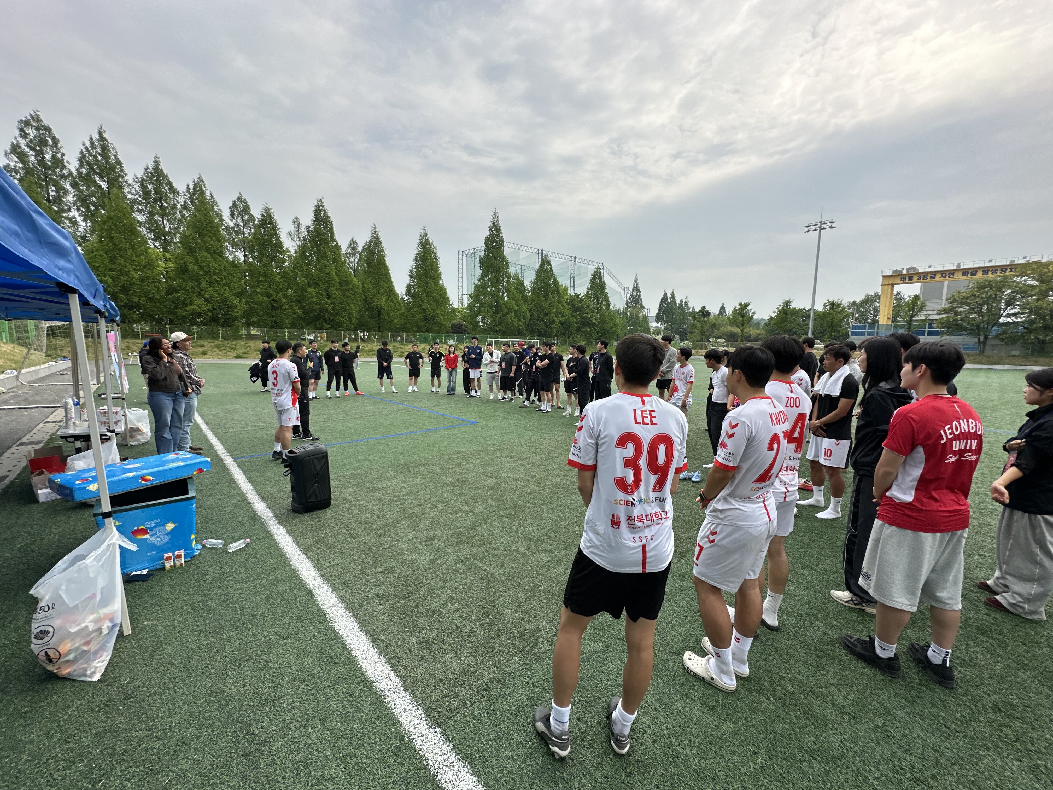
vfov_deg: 85.7
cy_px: 395
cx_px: 526
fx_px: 426
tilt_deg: -6.7
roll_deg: -1.6
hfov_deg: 102.1
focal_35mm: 14
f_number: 2.2
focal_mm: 2.22
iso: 50
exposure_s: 1/1159
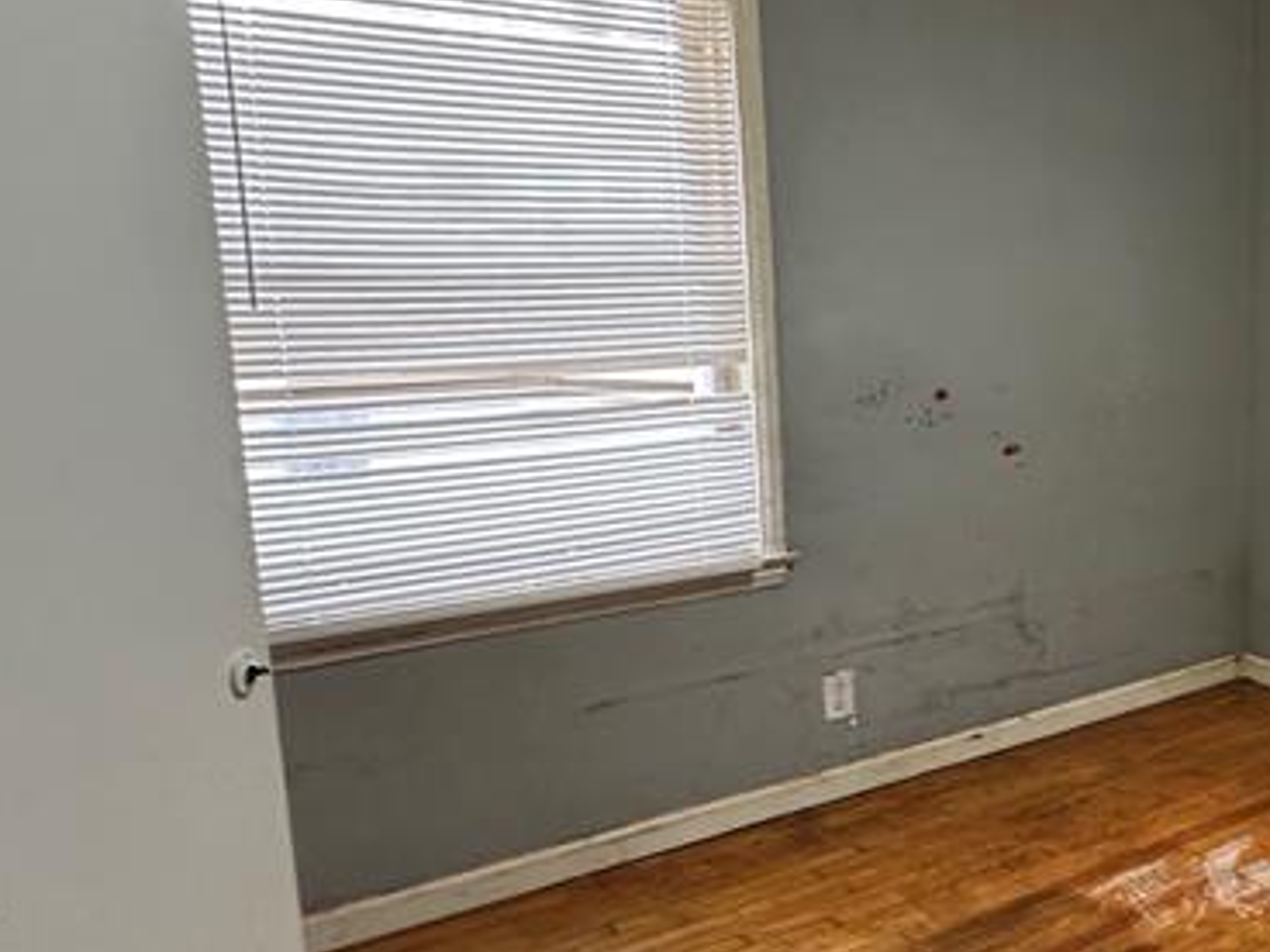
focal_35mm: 39
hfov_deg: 39.2
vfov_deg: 36.8
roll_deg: -1.1
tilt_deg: -6.1
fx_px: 1431
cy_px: 486
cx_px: 1401
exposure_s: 1/60
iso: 250
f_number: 2.2
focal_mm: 2.22
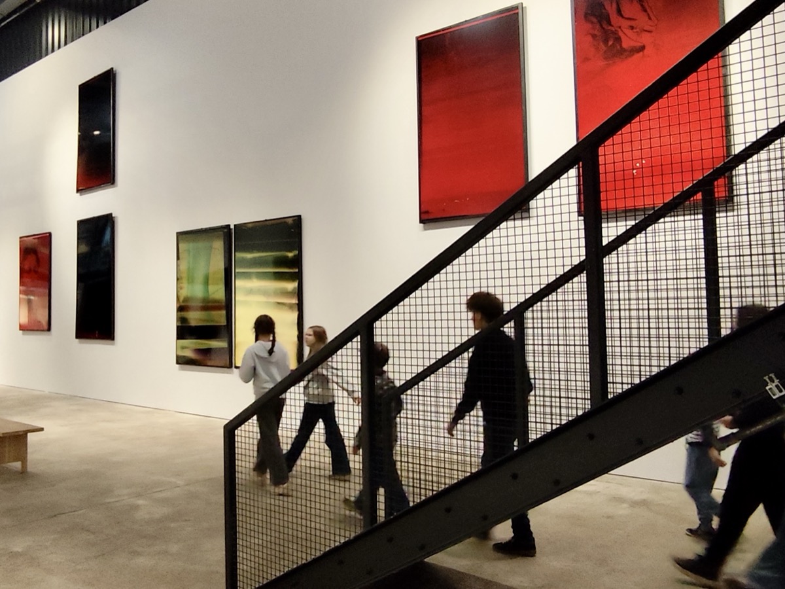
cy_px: 294
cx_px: 392
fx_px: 522
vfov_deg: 58.9
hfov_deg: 73.9
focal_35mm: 23
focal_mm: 1.65
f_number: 2.2
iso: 320
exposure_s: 1/50
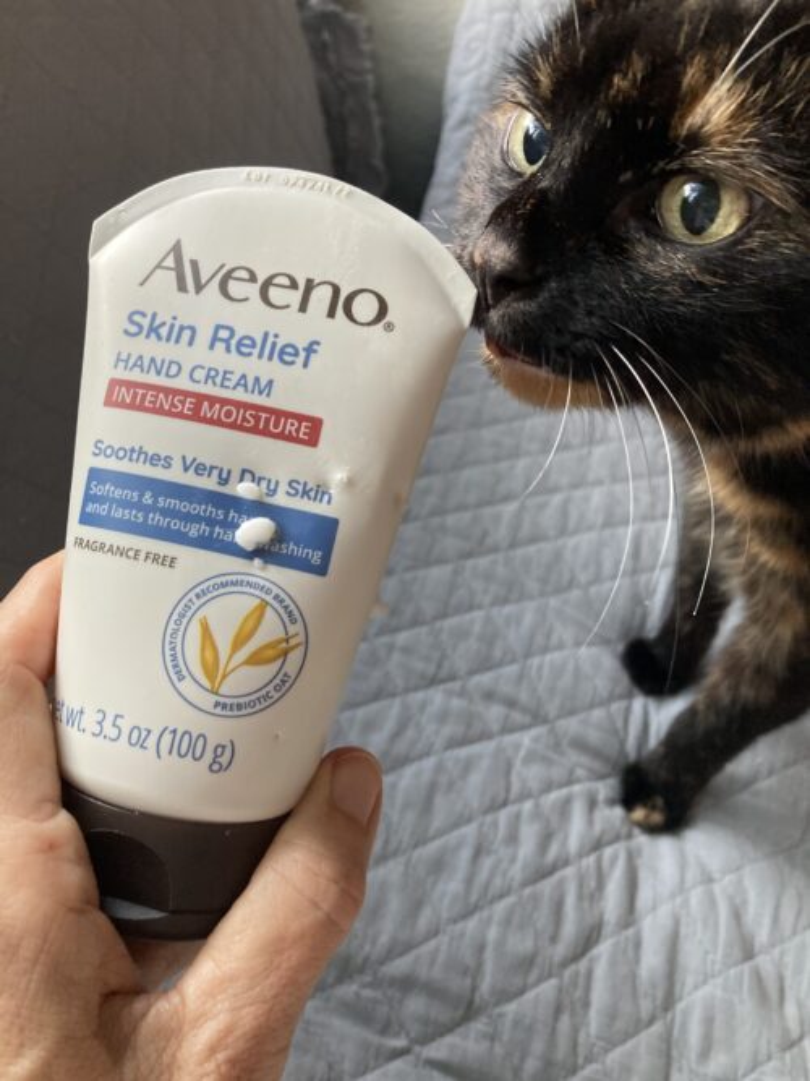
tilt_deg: -37.0
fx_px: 874
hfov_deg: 49.7
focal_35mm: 28
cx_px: 405
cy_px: 540
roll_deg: -16.5
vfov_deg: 63.5
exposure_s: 1/60
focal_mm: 3.99
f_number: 1.8
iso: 200
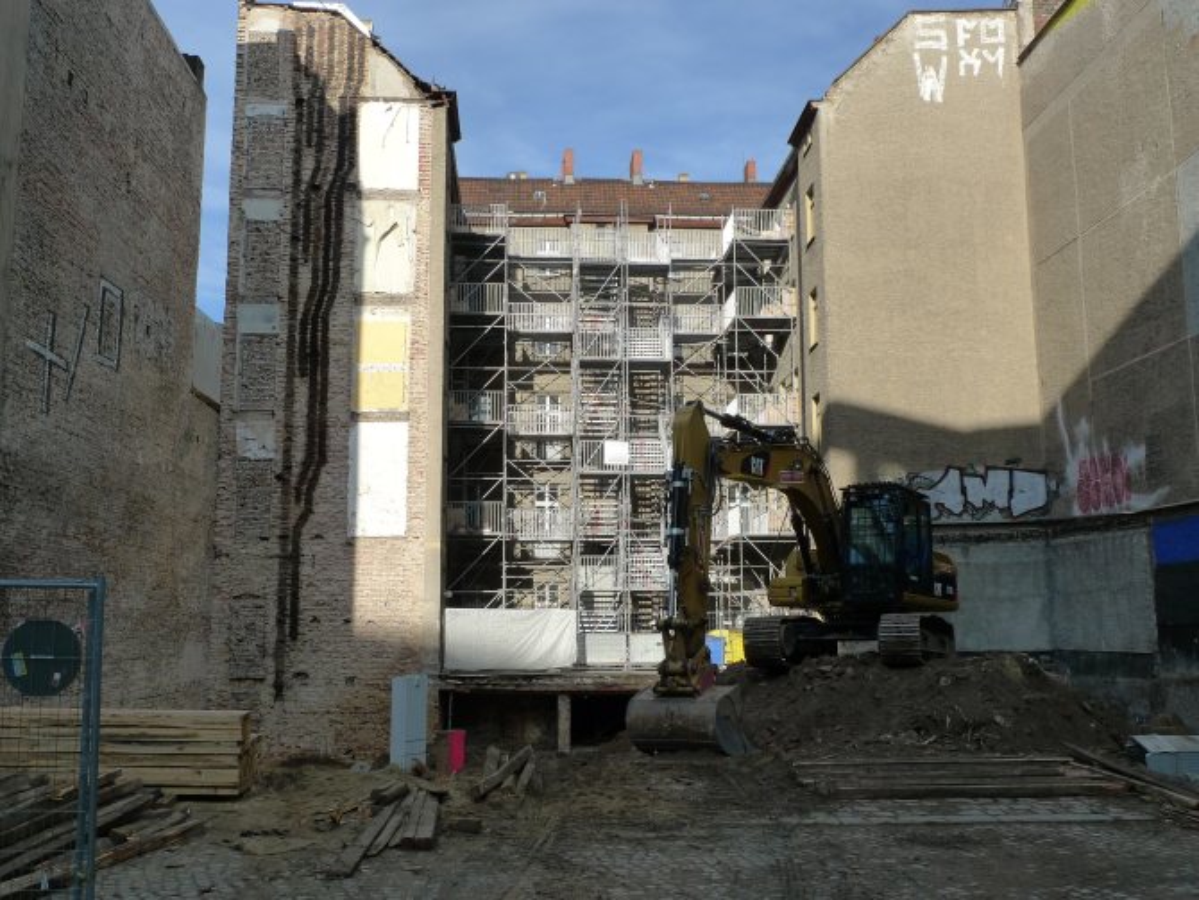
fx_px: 1213
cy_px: 450
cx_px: 600
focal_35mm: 35
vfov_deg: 40.7
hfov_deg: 52.6
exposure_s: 1/800
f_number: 4
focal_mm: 7.4
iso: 125
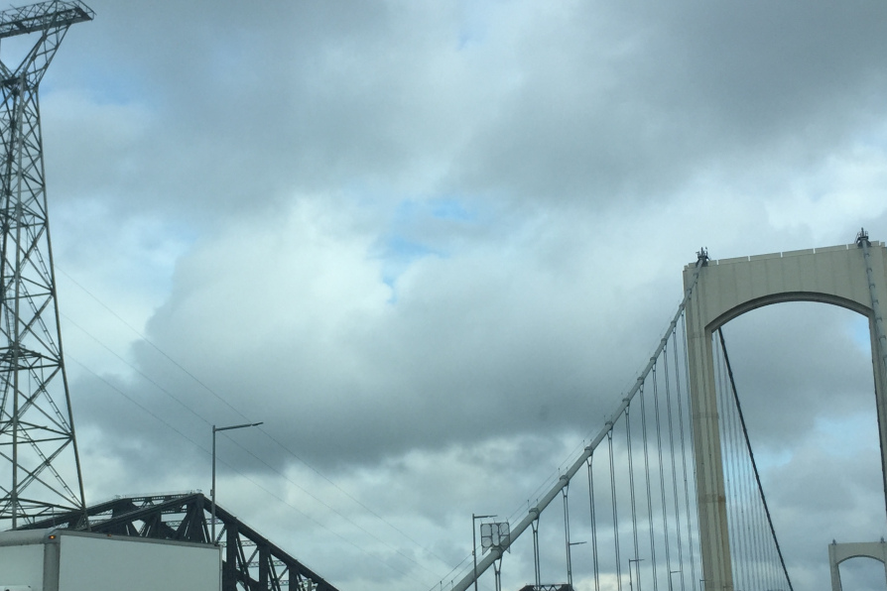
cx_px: 333
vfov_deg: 25.0
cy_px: 333
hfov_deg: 36.7
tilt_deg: +20.1
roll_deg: -1.3
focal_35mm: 54
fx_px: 1330
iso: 32
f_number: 2.2
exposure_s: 1/1041
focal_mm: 4.15
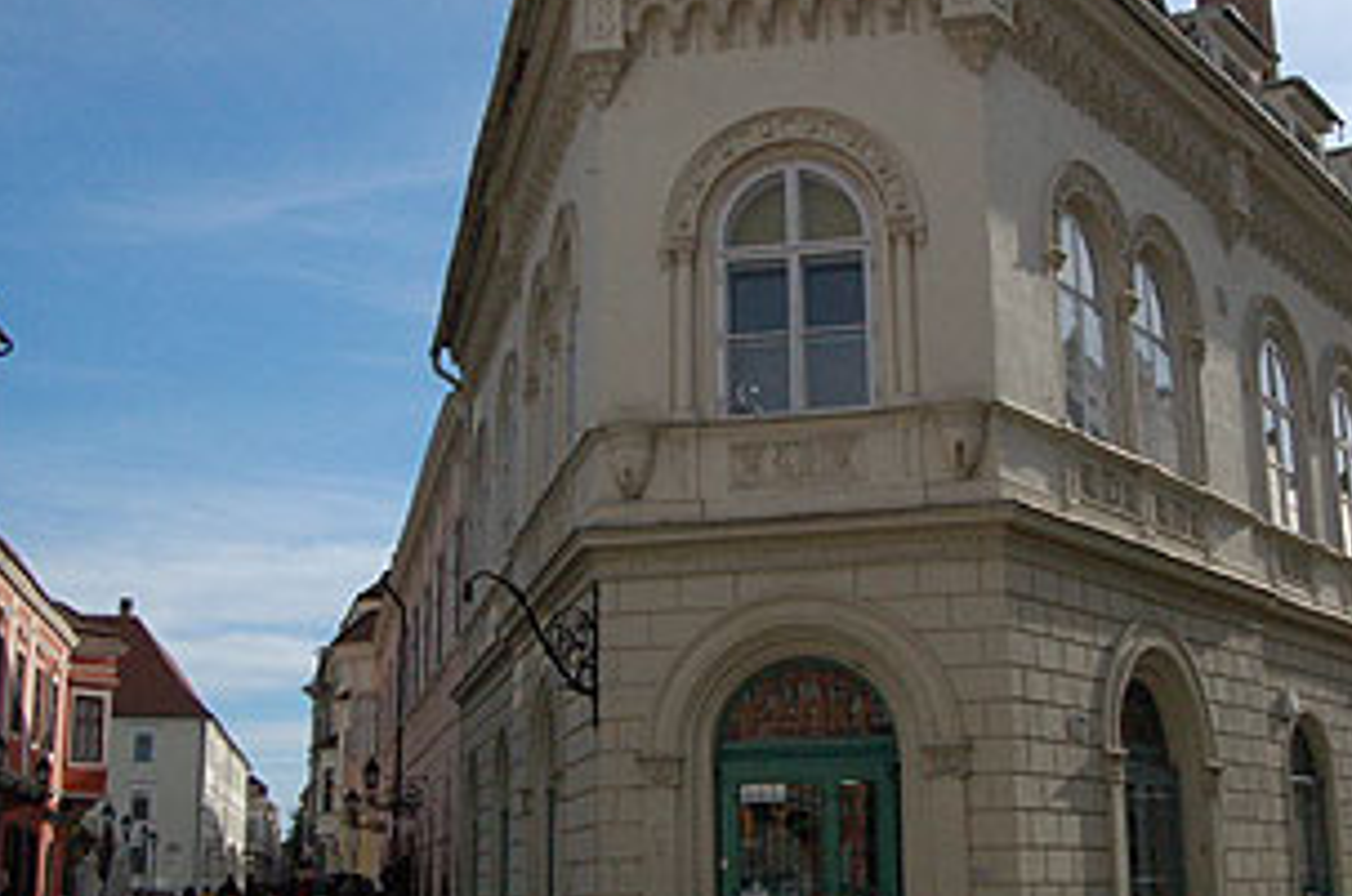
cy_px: 381
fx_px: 1837
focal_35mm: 49
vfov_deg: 27.4
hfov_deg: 40.2
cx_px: 803
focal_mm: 22
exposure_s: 1/1000
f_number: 16
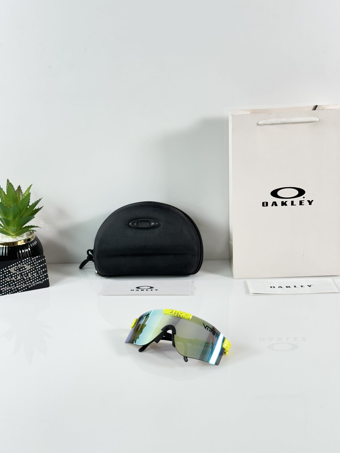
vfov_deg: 39.7
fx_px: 629
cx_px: 170
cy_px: 226
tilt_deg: -20.9
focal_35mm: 48
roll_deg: +1.7
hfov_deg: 30.3
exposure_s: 1/100
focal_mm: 6.86
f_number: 1.78
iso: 64
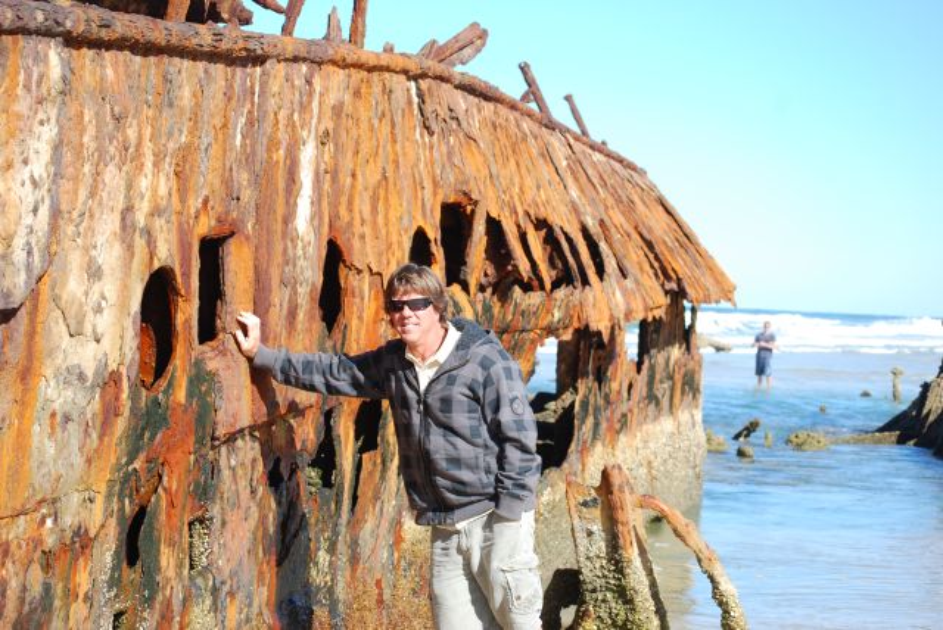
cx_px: 472
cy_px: 315
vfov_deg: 16.6
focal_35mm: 82
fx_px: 2163
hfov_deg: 24.6
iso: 100
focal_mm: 55
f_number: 7.1
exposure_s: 1/200
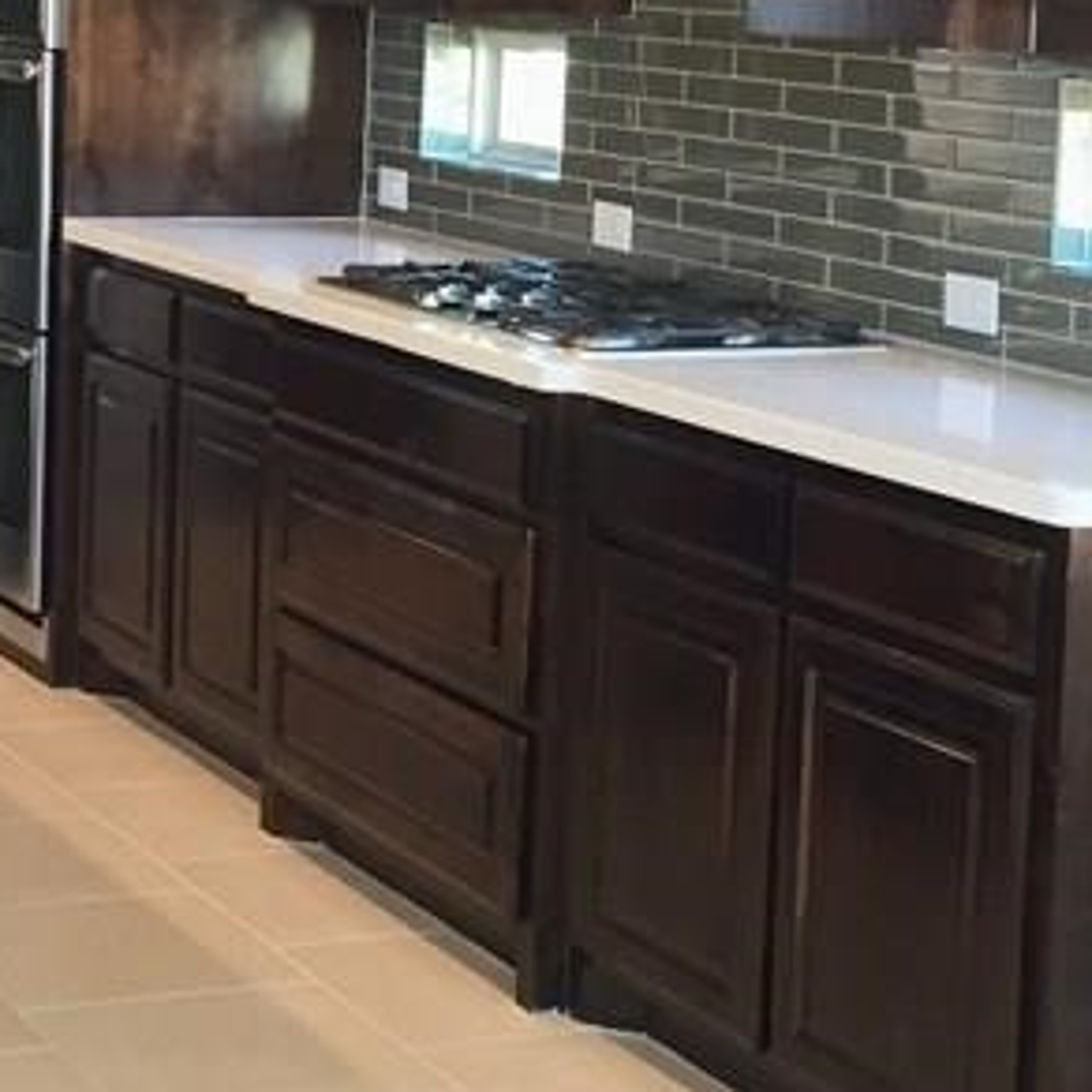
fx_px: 3212
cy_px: 198
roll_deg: -2.4
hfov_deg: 19.1
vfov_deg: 19.1
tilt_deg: -5.8
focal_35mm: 90
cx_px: 198
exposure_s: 1/30
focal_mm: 4.15
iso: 80
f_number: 2.2
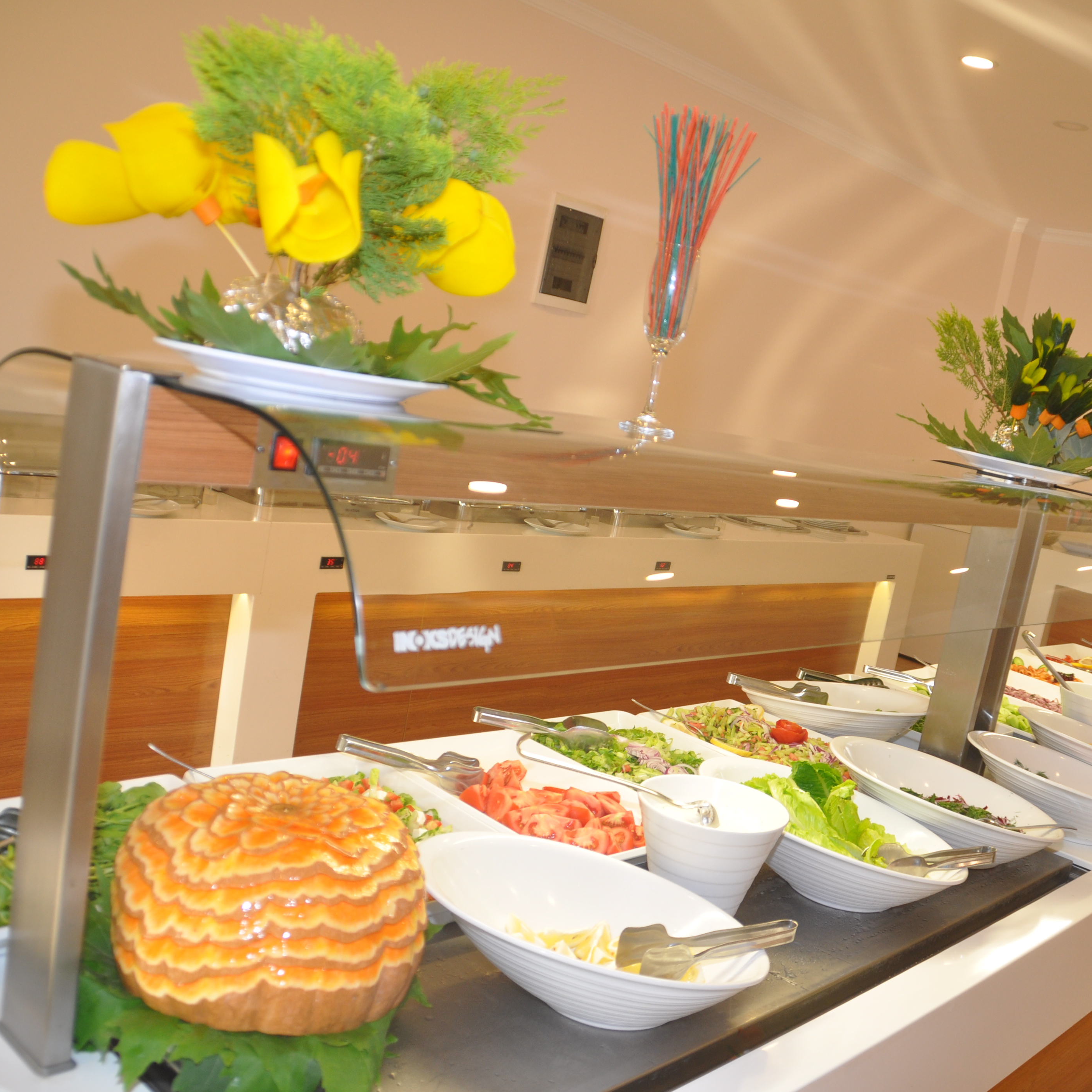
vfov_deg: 47.2
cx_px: 667
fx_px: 1249
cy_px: 540
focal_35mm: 35
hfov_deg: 46.9
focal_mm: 18
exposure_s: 1/60
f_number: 5
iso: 400
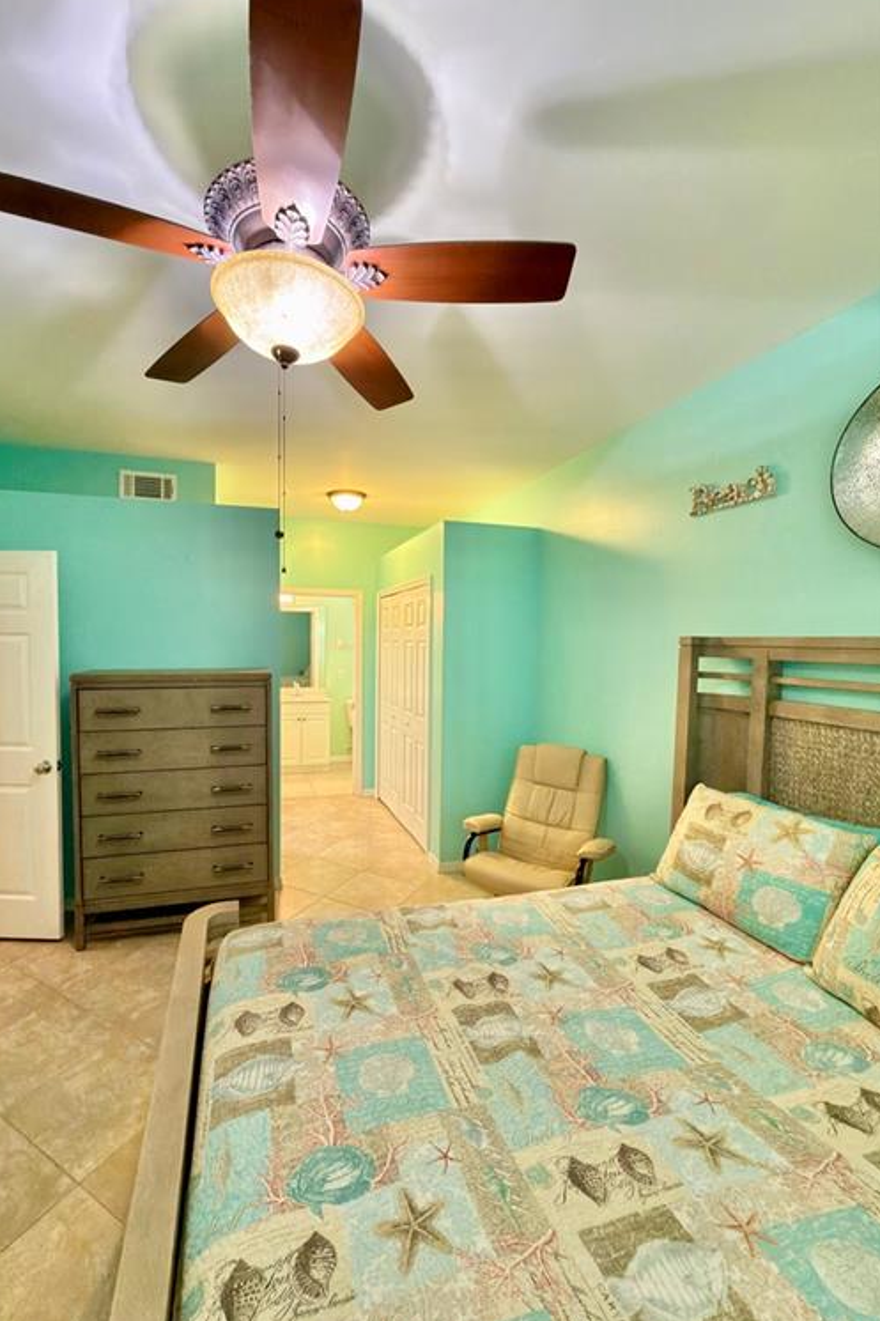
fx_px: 550
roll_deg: -1.2
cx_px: 381
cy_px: 664
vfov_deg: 100.4
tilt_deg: -3.8
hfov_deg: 76.9
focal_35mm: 15
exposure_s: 1/30
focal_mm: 2.22
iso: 200
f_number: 2.2
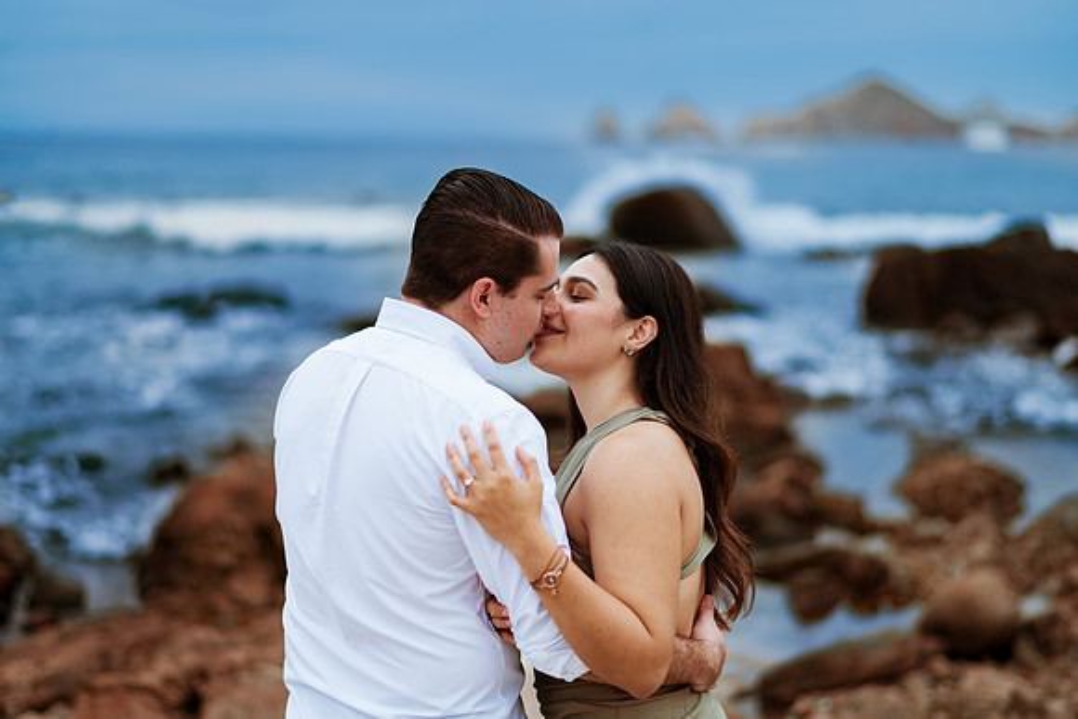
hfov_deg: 34.5
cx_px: 539
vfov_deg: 23.4
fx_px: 1737
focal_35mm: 58
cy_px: 360
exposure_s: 1/800
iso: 80
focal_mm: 58
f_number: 1.4
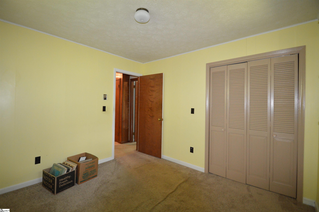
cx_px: 160
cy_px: 106
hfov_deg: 100.4
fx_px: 133
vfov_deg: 77.2
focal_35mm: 15
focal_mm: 10
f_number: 3.5
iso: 1400
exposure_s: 1/60
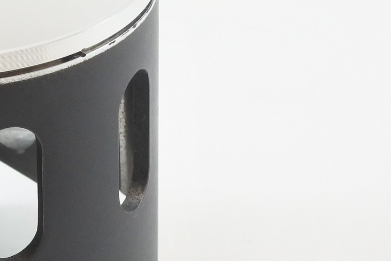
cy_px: 129
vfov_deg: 8.1
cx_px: -55
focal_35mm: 169
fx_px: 1836
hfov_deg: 11.9
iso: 640
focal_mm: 20.6
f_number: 4.8
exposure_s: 1/125
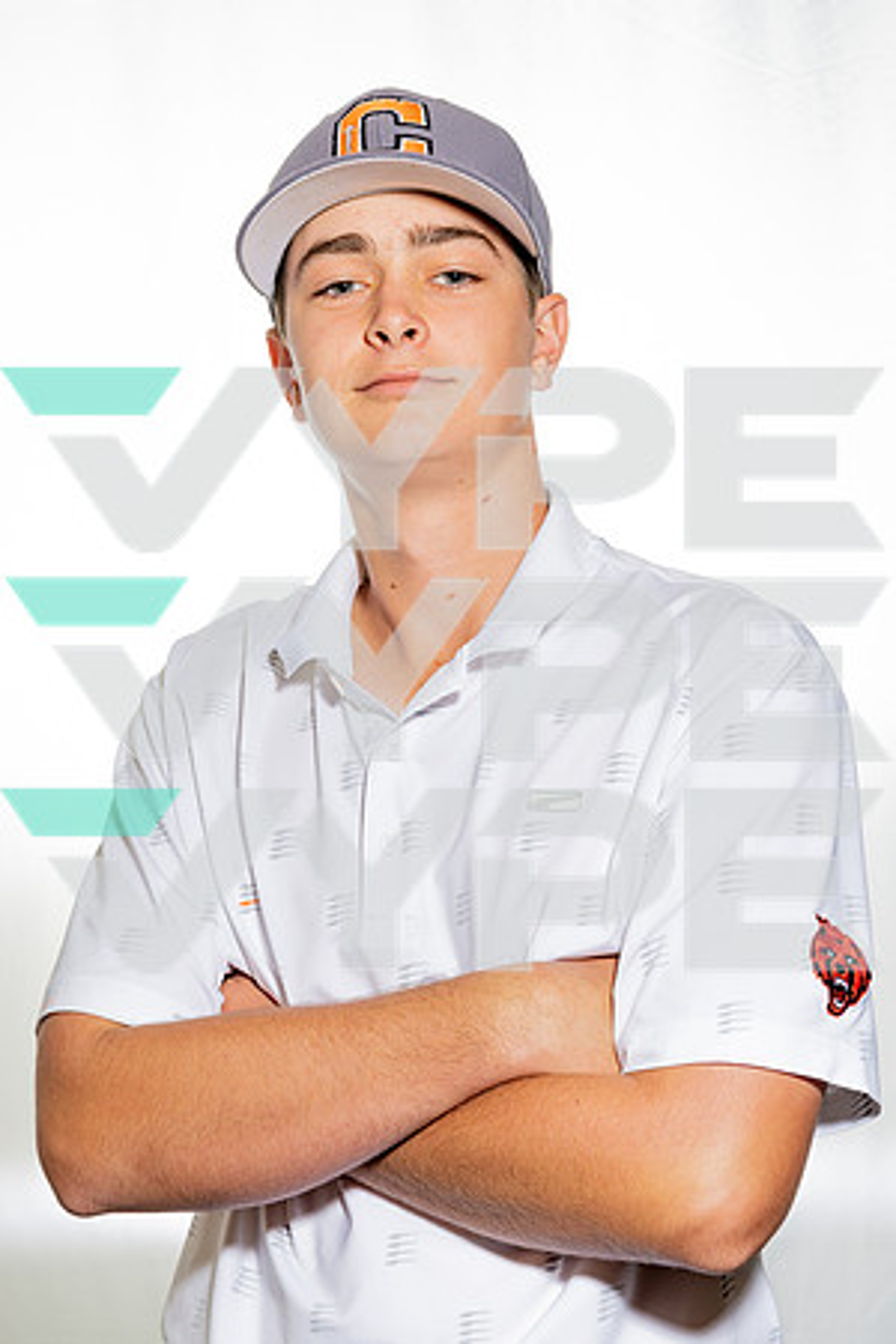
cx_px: 418
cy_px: 672
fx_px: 2912
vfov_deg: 26.0
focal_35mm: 78
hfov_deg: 17.5
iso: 100
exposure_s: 1/250
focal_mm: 52
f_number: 7.1
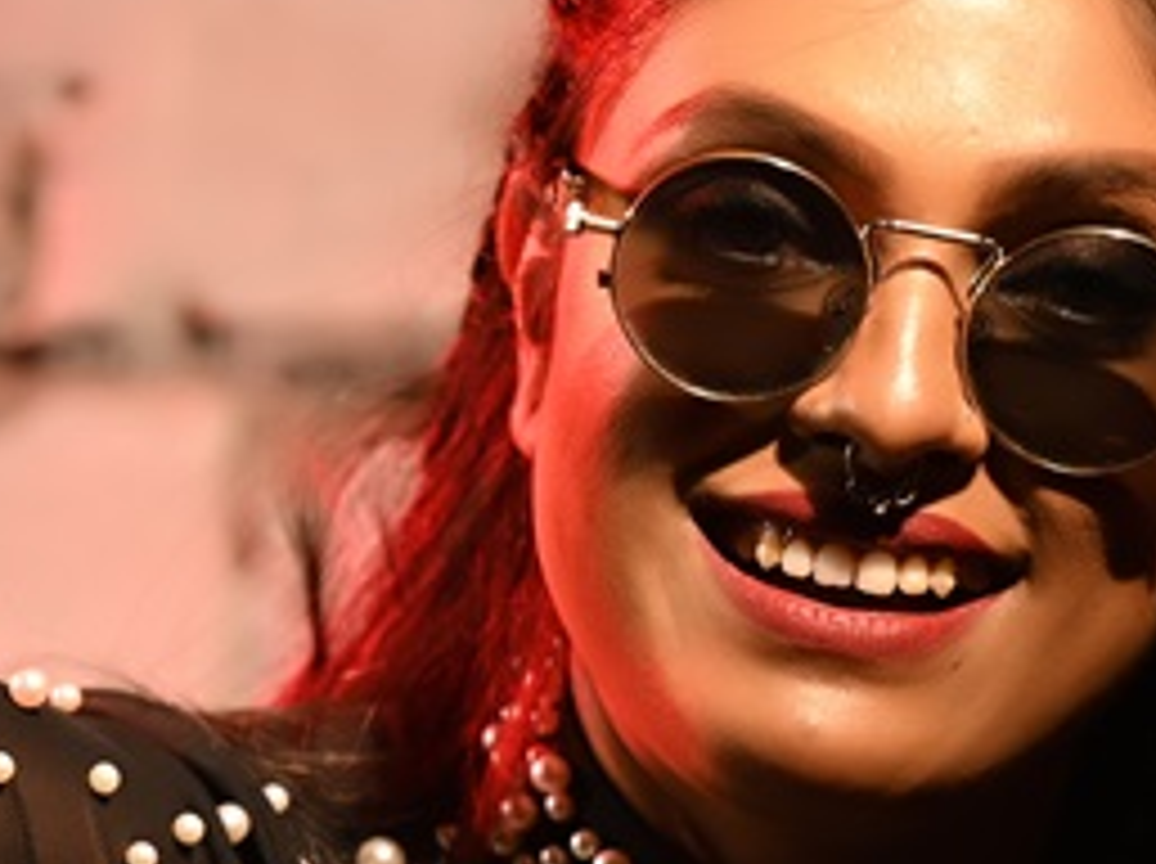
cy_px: 997
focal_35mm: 543
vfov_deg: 2.7
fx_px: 18108
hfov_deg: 3.7
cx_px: 45
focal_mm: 145
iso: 320
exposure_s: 1/100
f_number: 2.8
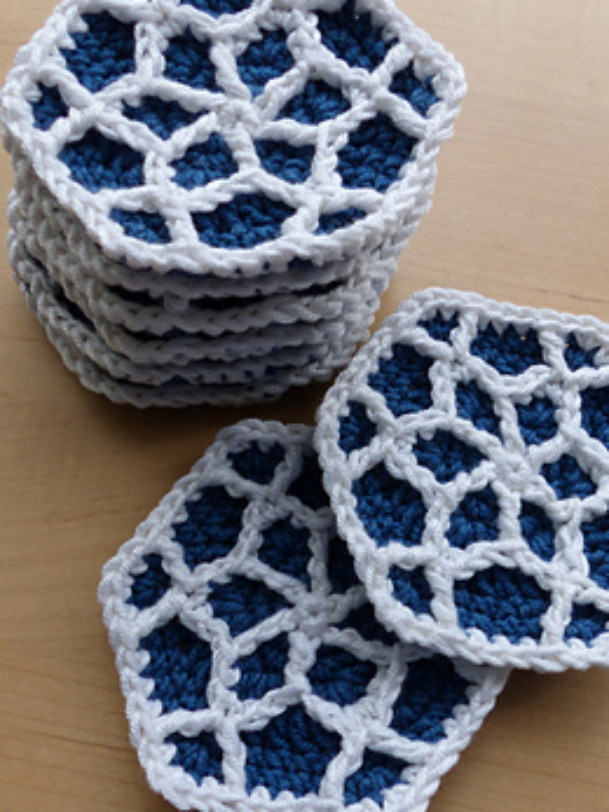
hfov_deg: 39.6
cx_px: 343
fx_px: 845
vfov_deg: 51.3
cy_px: 433
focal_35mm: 36
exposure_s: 1/100
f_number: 2.8
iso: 100
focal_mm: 4.5
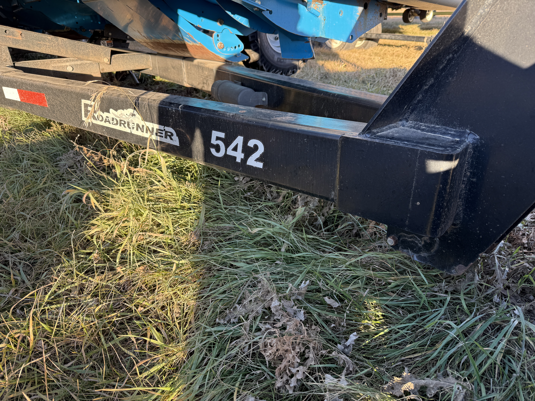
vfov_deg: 56.8
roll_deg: +4.2
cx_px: 268
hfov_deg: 71.6
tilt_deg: -23.5
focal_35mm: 24
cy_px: 200
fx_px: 371
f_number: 1.78
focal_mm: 6.76
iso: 80
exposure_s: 1/258
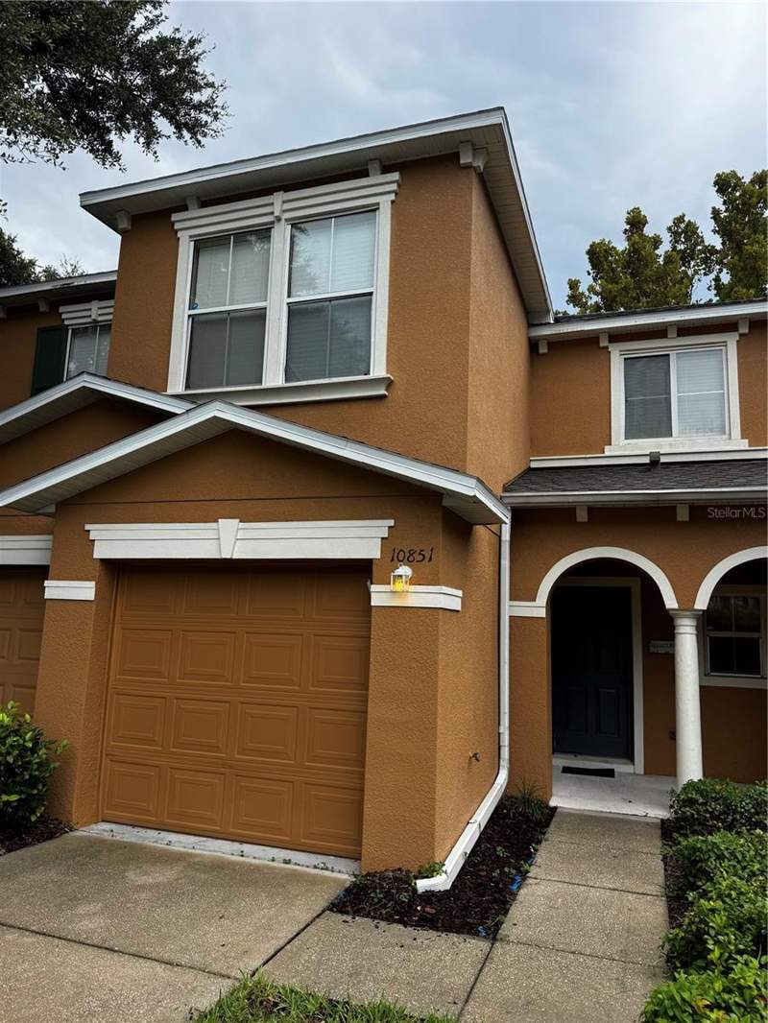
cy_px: 512
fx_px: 710
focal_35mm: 24
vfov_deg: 71.6
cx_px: 384
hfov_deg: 56.8
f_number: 1.78
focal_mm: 6.76
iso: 80
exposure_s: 1/1425
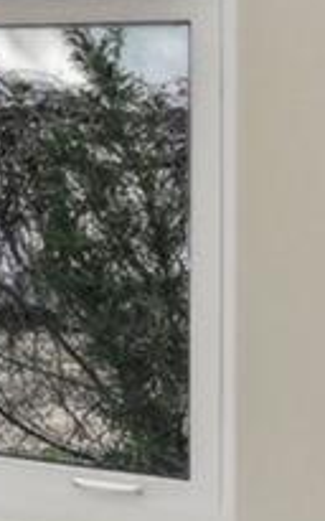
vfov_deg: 17.3
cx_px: -686
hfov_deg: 8.8
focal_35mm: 119
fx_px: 1688
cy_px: 78
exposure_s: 1/80
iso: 400
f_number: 8
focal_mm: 15
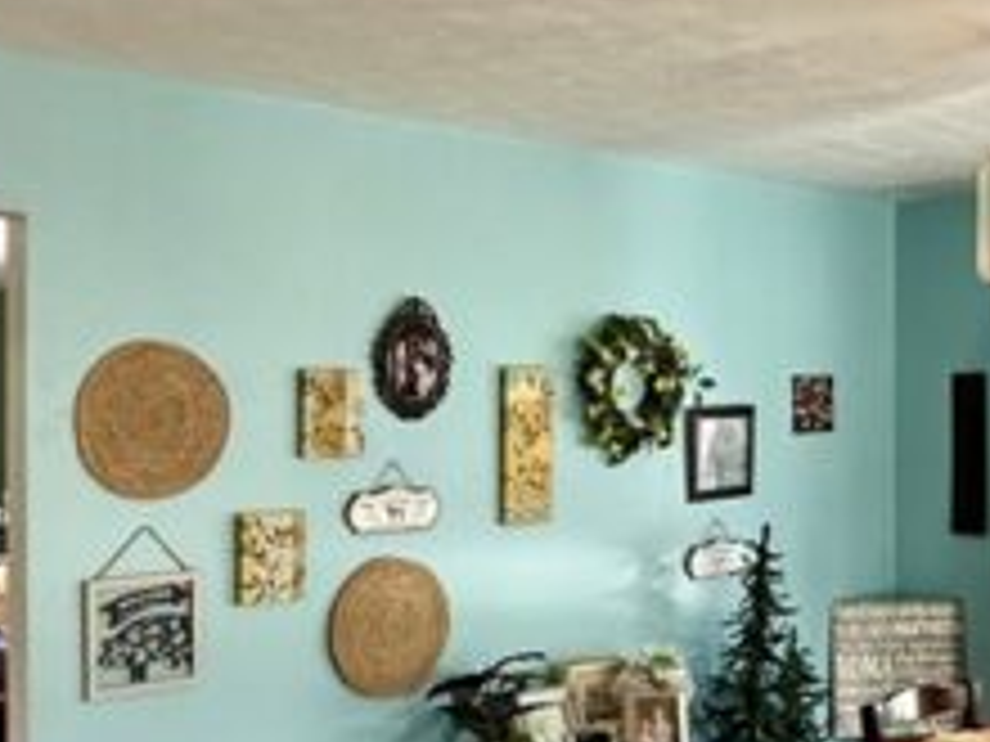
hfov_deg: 36.7
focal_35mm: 51
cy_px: 414
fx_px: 1459
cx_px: 724
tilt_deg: +0.2
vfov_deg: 28.5
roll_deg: -0.3
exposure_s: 1/60
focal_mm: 2.22
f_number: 2.2
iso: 400
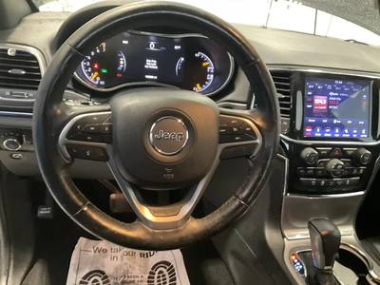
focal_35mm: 29
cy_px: 142
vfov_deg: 48.2
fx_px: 318
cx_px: 190
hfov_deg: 61.7
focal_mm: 3
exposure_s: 1/30
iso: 500
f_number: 1.8
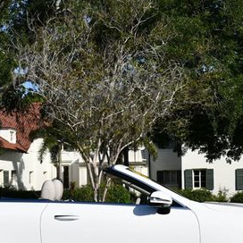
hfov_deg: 19.7
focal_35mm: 88
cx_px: 105
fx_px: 699
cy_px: 175
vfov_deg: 19.6
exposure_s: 1/320
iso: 100
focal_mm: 22
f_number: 9
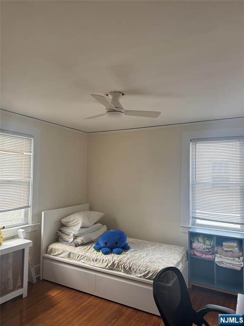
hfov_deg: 56.8
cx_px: 122
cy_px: 163
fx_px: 226
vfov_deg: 71.6
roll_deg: -0.7
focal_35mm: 24
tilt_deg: +3.1
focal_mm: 6.76
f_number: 1.78
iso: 100
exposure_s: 1/127
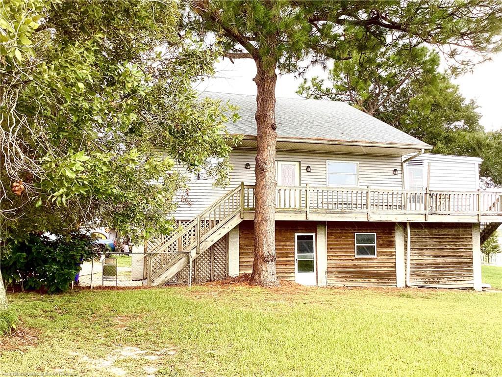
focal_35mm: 31
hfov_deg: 58.4
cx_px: 251
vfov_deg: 45.4
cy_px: 188
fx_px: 450
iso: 25
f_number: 2.4
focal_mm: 3.3
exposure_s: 1/323
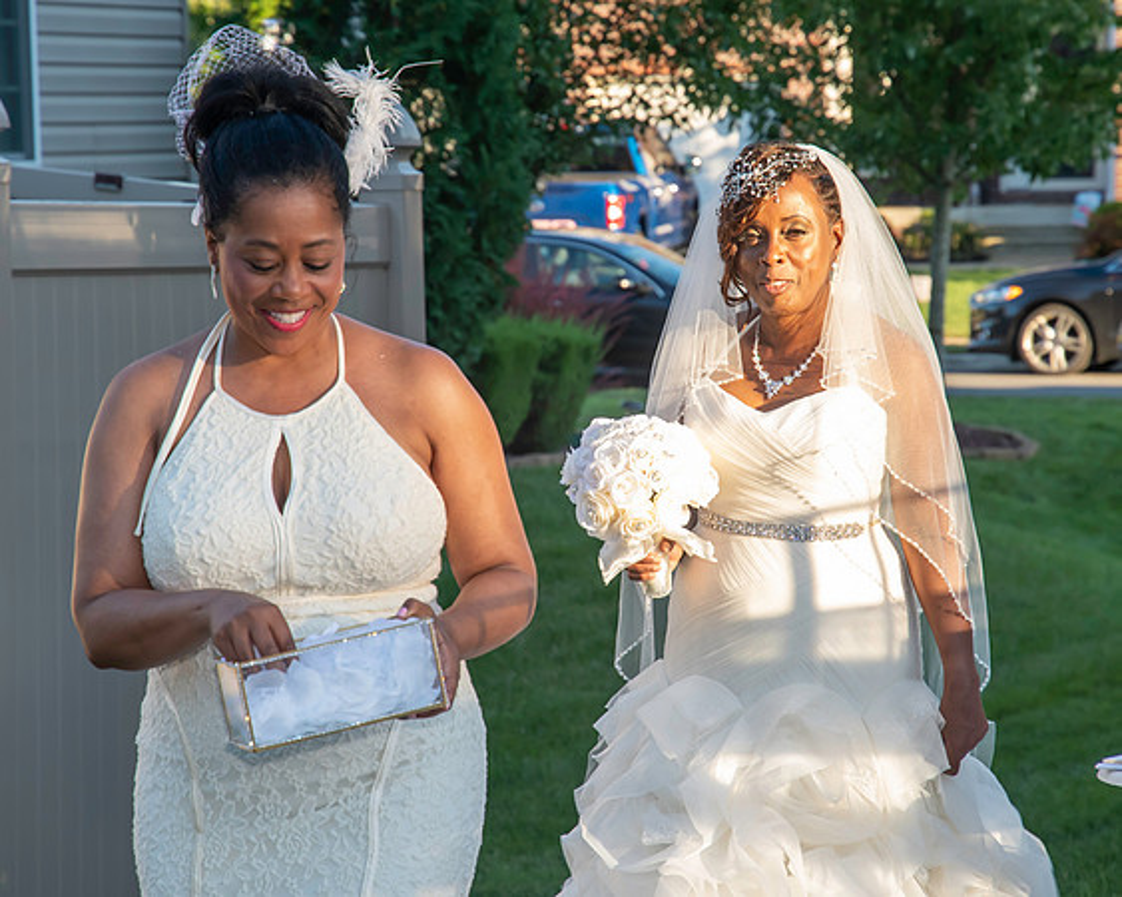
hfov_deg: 12.8
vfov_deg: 10.2
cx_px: 618
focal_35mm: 151
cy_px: 425
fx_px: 5003
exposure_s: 1/250
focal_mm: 80
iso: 400
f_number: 5.6
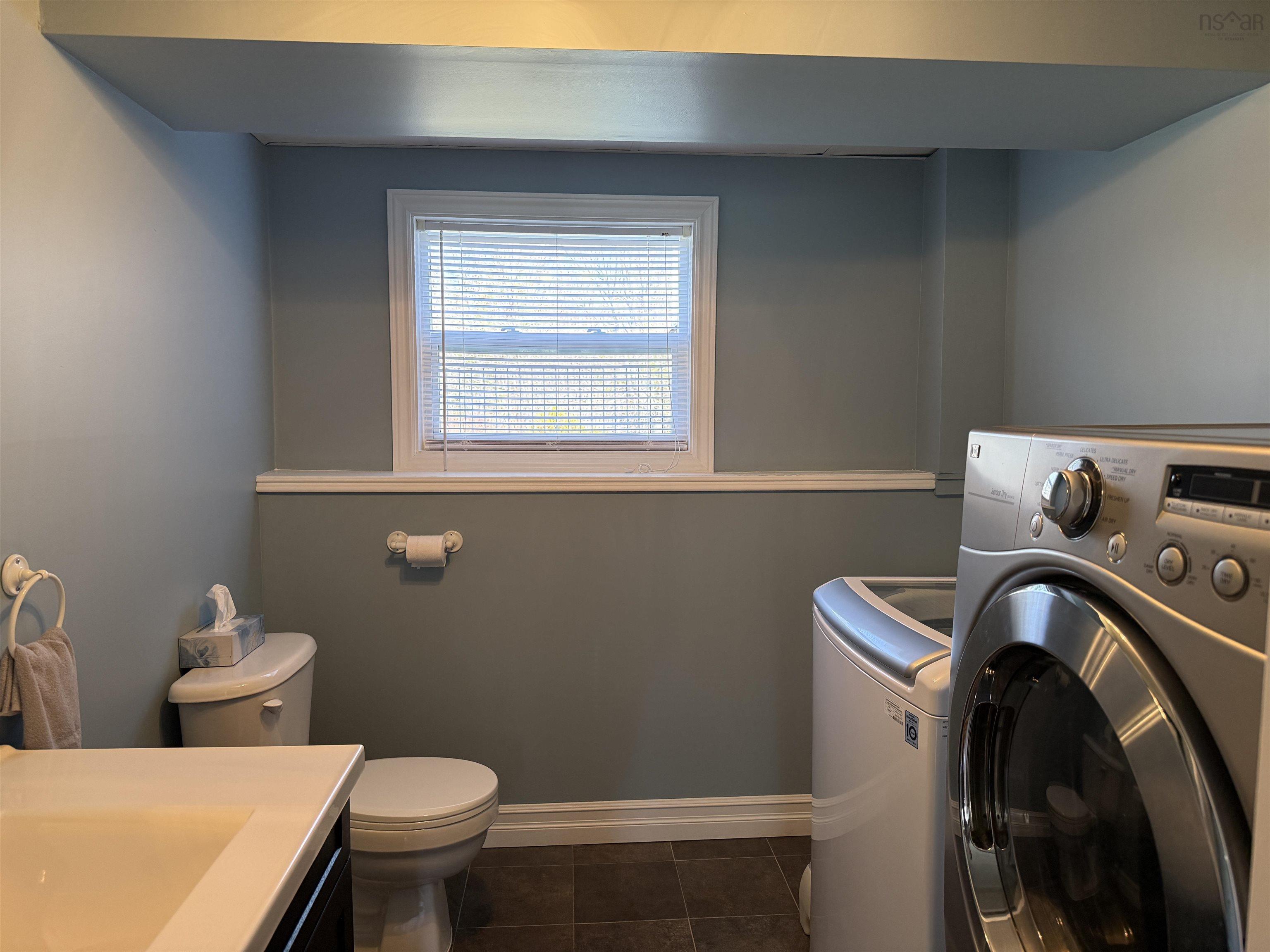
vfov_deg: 56.8
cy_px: 476
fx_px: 881
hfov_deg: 71.6
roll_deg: +0.0
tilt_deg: -5.3
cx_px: 635
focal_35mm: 24
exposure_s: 1/120
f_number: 1.78
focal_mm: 6.76
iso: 200
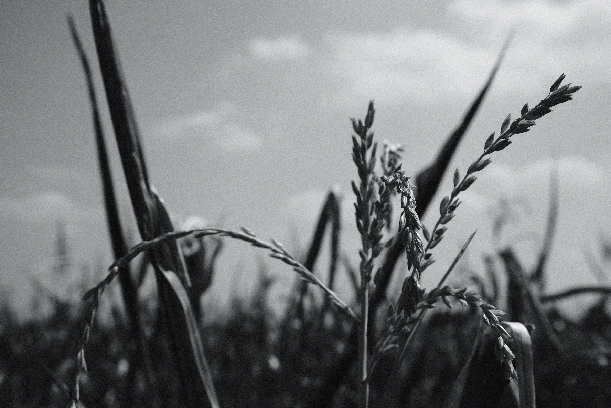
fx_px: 849
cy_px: 204
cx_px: 306
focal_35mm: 50
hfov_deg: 39.6
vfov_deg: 27.0
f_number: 6.4
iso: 160
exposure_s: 1/1000
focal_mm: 33
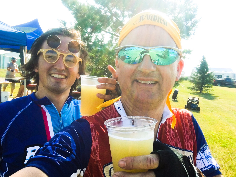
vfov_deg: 45.4
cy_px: 88
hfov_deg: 58.4
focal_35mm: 31
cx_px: 118
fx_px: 211
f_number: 2.2
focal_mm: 2.65
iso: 32
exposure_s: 1/853
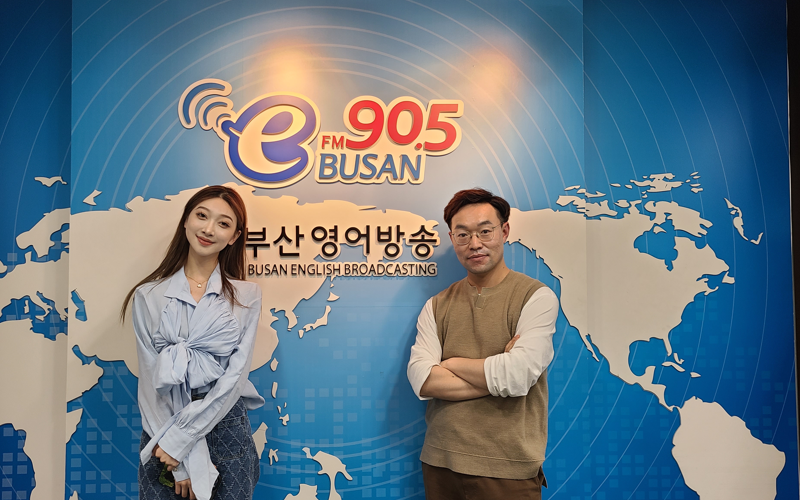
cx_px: 384
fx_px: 654
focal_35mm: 30
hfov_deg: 62.9
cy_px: 282
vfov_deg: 41.8
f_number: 1.8
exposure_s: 1/60
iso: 64
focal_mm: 5.4
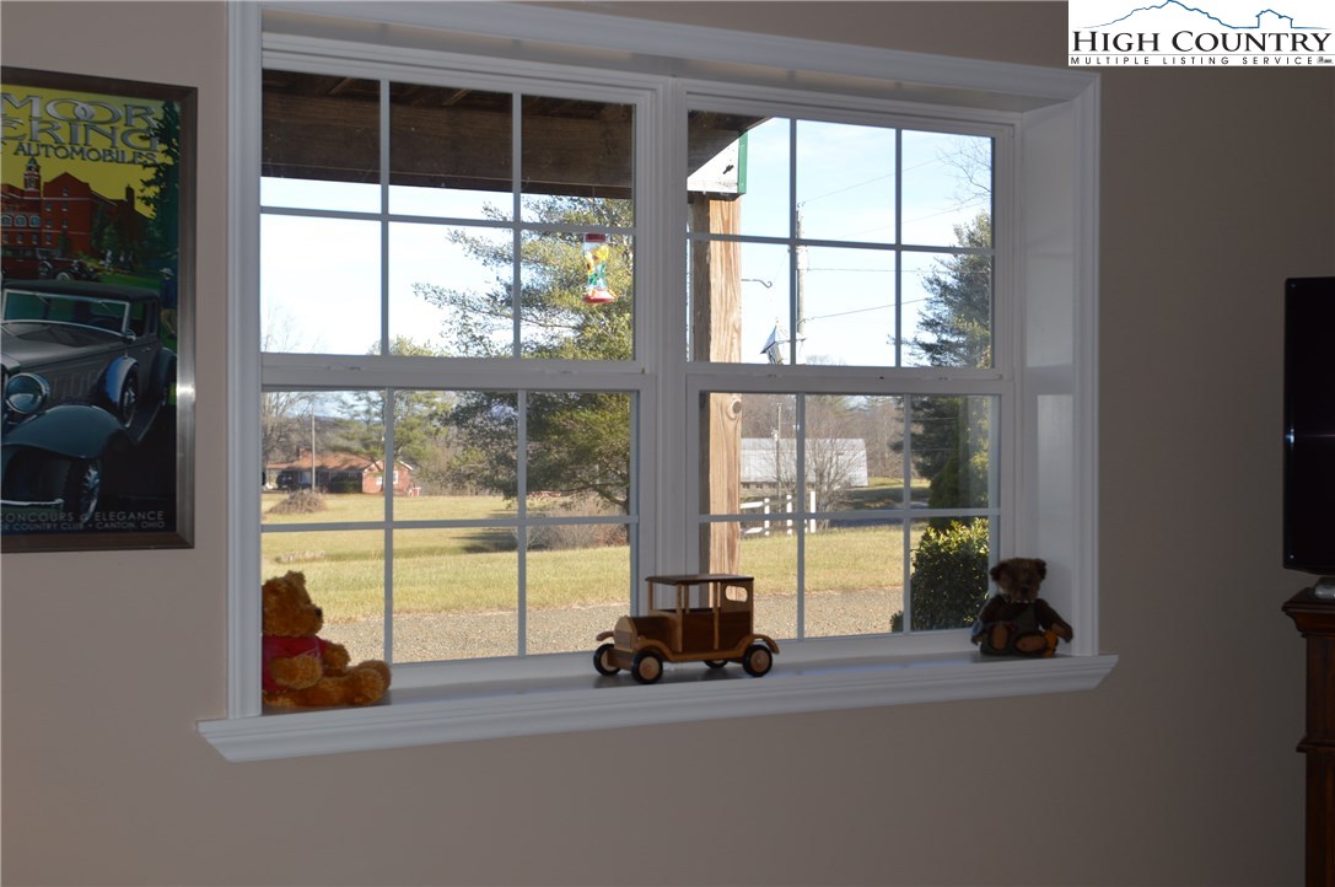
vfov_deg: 28.0
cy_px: 444
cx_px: 668
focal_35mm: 48
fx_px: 1778
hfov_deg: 41.2
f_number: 4
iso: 100
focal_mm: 32
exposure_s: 1/200
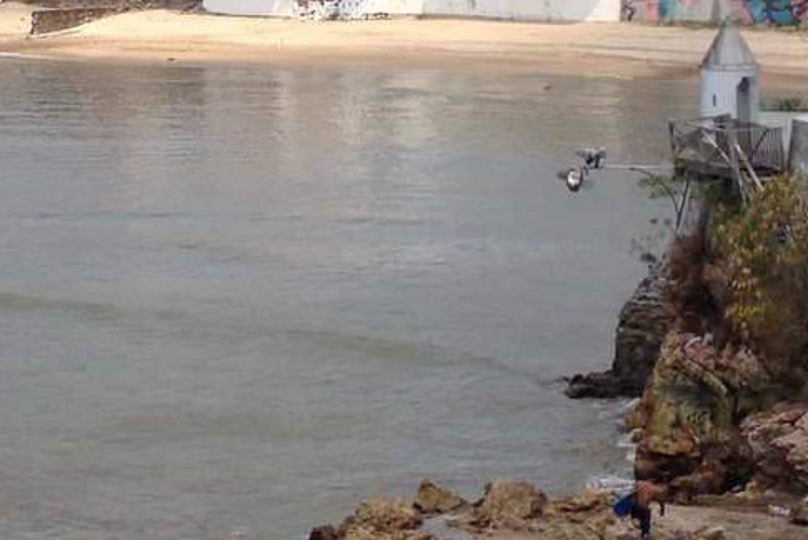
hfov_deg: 17.0
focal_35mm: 120
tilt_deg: -4.9
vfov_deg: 11.3
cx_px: 233
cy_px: -42
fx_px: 2695
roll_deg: +0.7
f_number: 2.4
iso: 50
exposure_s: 1/1972
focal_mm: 4.28
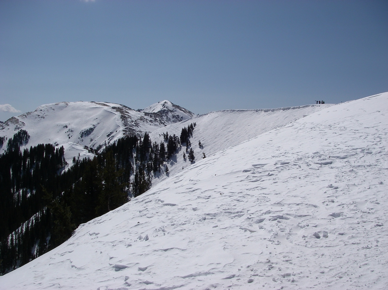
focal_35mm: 38
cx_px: 194
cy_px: 145
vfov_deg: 37.7
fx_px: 426
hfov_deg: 49.0
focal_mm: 6.3
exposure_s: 1/1000
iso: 64
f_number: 6.6
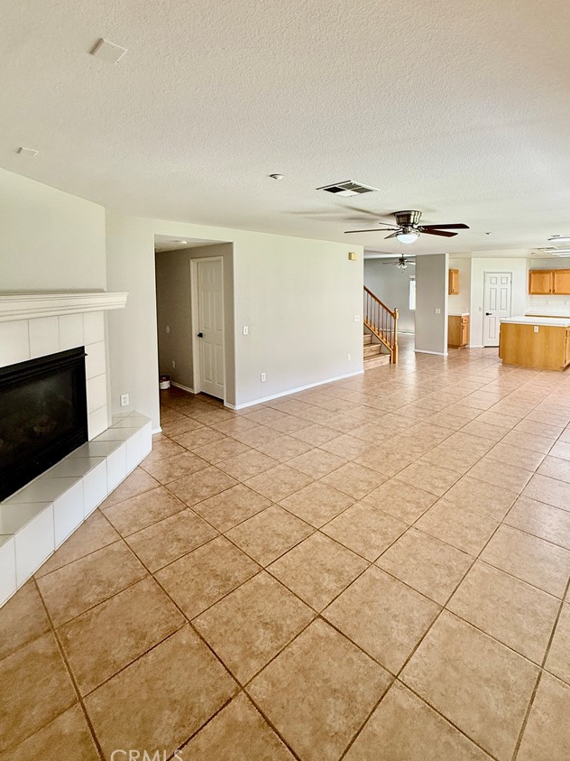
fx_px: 373
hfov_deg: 74.1
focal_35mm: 17
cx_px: 336
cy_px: 309
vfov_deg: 90.0
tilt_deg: -1.8
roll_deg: +0.6
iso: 200
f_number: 2.2
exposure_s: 1/120
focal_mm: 2.22
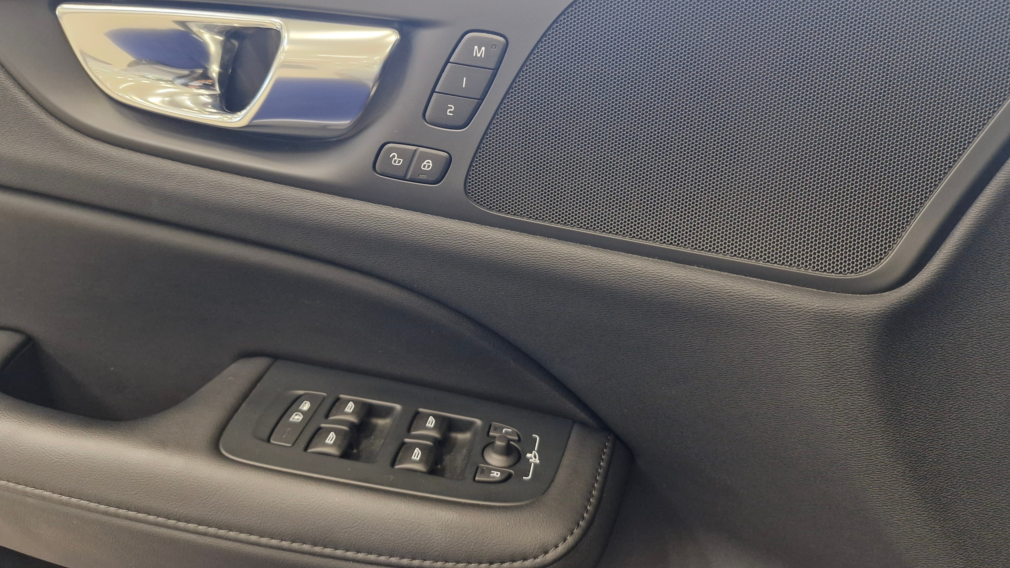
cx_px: 516
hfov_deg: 71.9
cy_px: 197
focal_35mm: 26
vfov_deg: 43.8
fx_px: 696
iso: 400
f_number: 1.8
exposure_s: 1/100
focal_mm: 5.54
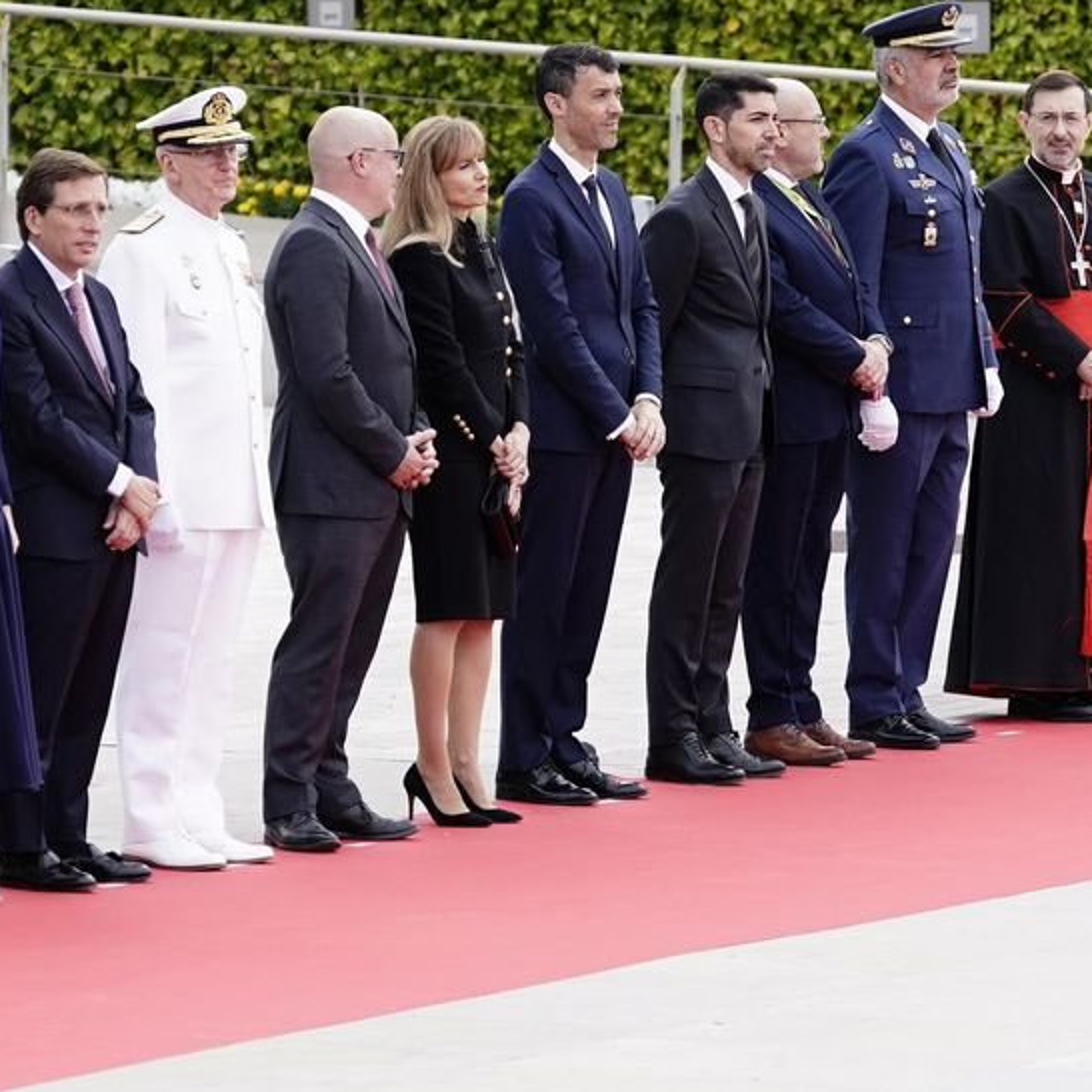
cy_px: 166
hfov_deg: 4.7
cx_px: 460
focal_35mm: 376
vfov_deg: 4.7
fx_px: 13420
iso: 250
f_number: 4
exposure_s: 1/800
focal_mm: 151
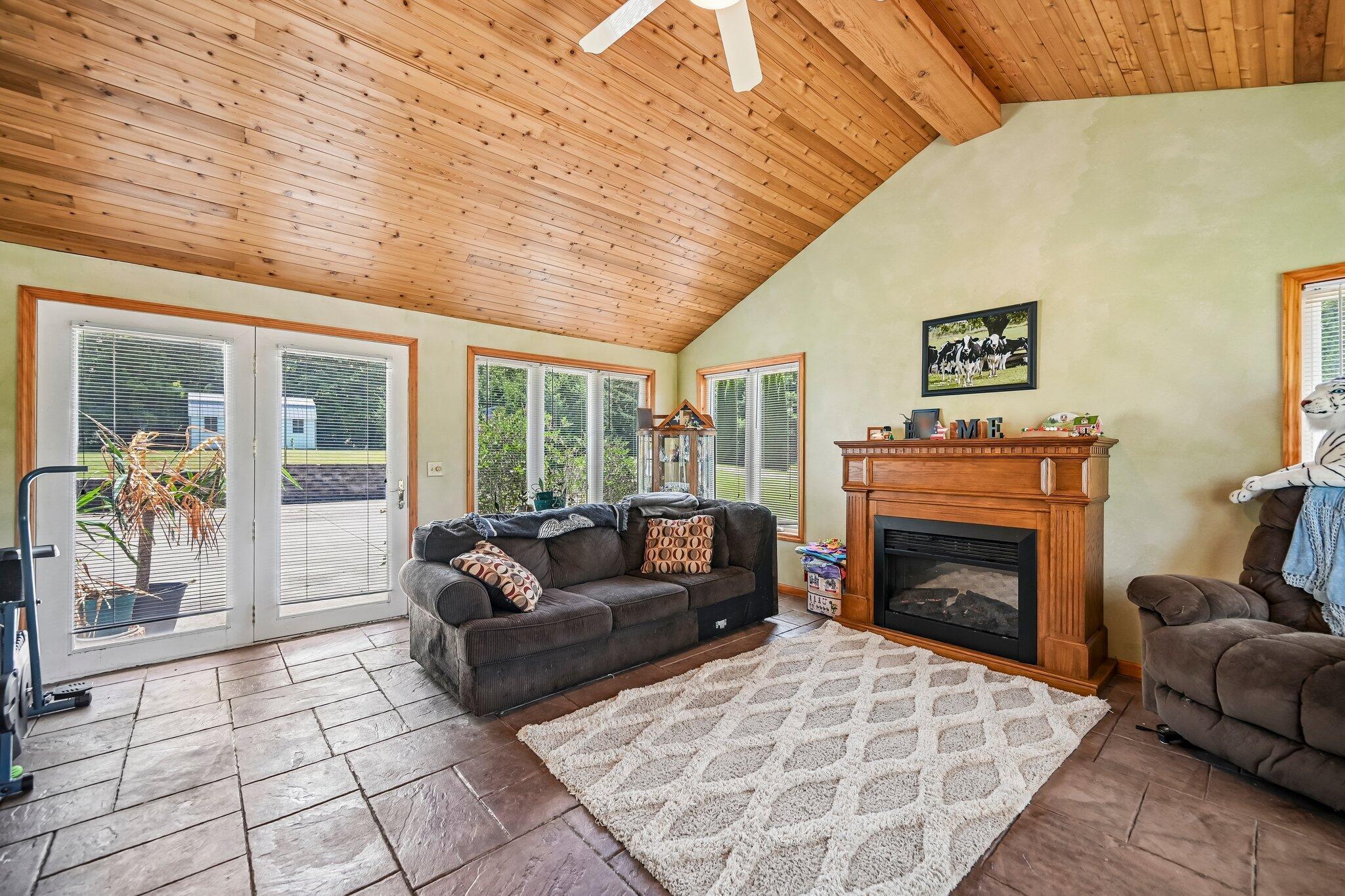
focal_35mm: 14
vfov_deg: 81.2
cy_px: 448
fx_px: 523
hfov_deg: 104.3
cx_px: 672
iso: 400
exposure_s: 1/90
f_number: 4
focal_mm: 14
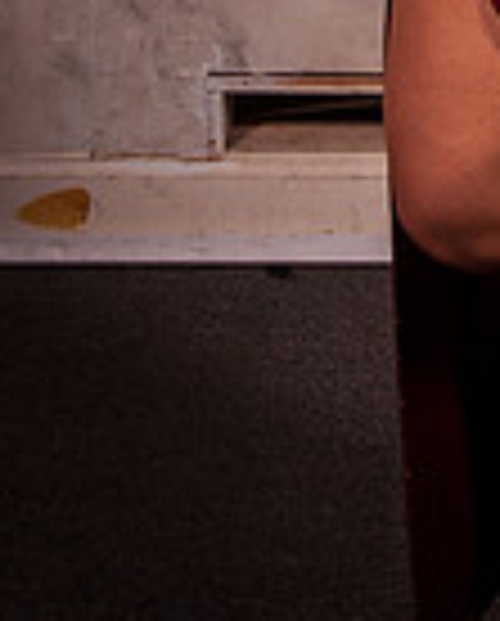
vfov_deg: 10.7
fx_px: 3208
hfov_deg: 8.8
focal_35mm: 174
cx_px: 646
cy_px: -297
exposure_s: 1/125
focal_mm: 38
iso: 200
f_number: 14
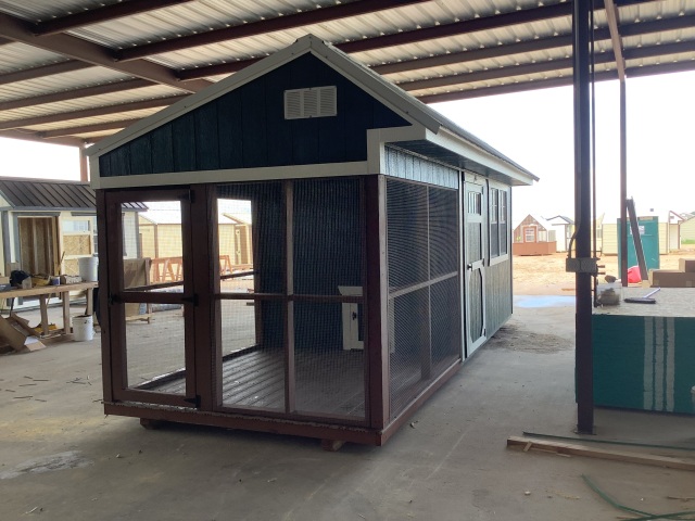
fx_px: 622
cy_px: 260
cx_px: 348
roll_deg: +2.2
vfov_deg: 45.4
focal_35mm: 31
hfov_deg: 58.4
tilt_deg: -2.6
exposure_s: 1/105
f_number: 2.4
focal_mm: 3.3
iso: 25
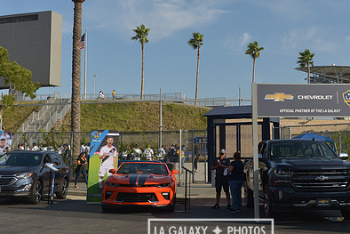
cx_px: 211
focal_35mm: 50
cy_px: 97
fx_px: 486
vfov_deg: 27.0
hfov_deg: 39.4
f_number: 4.5
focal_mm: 34
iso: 200
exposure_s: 1/2500
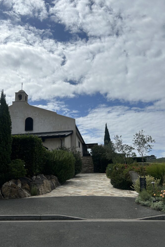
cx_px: 83
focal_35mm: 28
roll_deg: +0.6
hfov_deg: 46.4
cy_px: 122
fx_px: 193
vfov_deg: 65.5
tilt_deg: +18.0
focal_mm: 5.7
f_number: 1.5
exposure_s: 1/16393
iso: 50
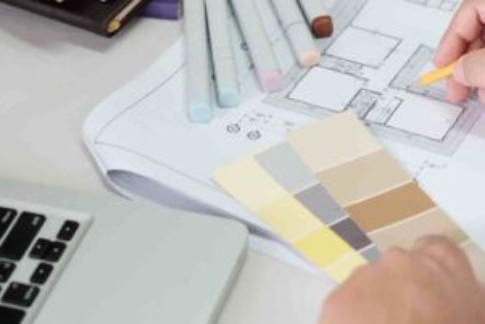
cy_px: 211
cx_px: 267
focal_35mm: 103
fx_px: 1388
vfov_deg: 13.3
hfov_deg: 19.8
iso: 500
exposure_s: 1/80
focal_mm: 35
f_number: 2.8
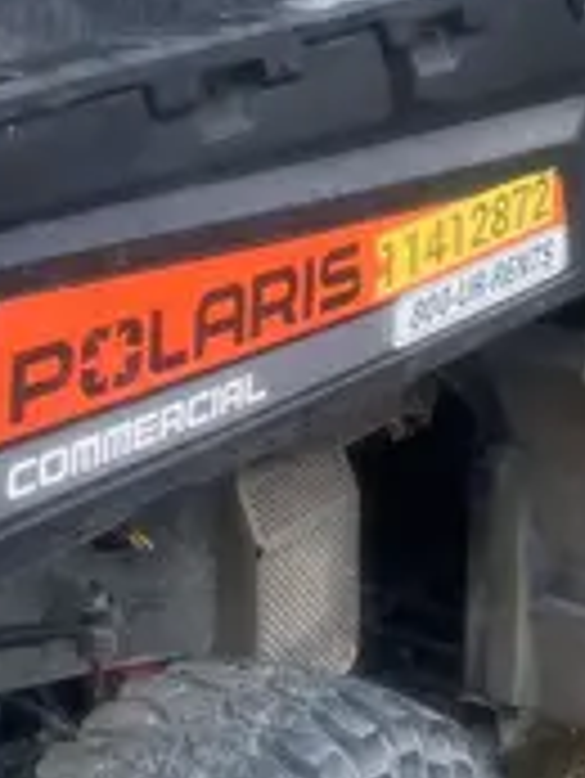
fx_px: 2476
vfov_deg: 17.2
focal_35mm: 110
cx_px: 270
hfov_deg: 13.5
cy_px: -110
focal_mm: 5.1
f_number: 1.6
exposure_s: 1/133
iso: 32
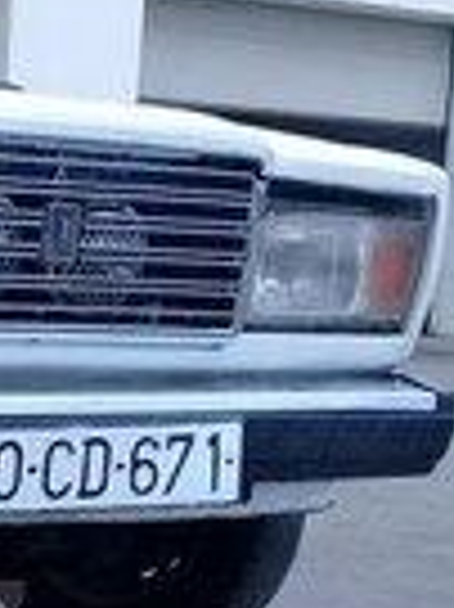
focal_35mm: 114
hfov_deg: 12.1
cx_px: -319
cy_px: 631
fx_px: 1997
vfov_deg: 16.8
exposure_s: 1/456
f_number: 2.2
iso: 64
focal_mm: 3.3
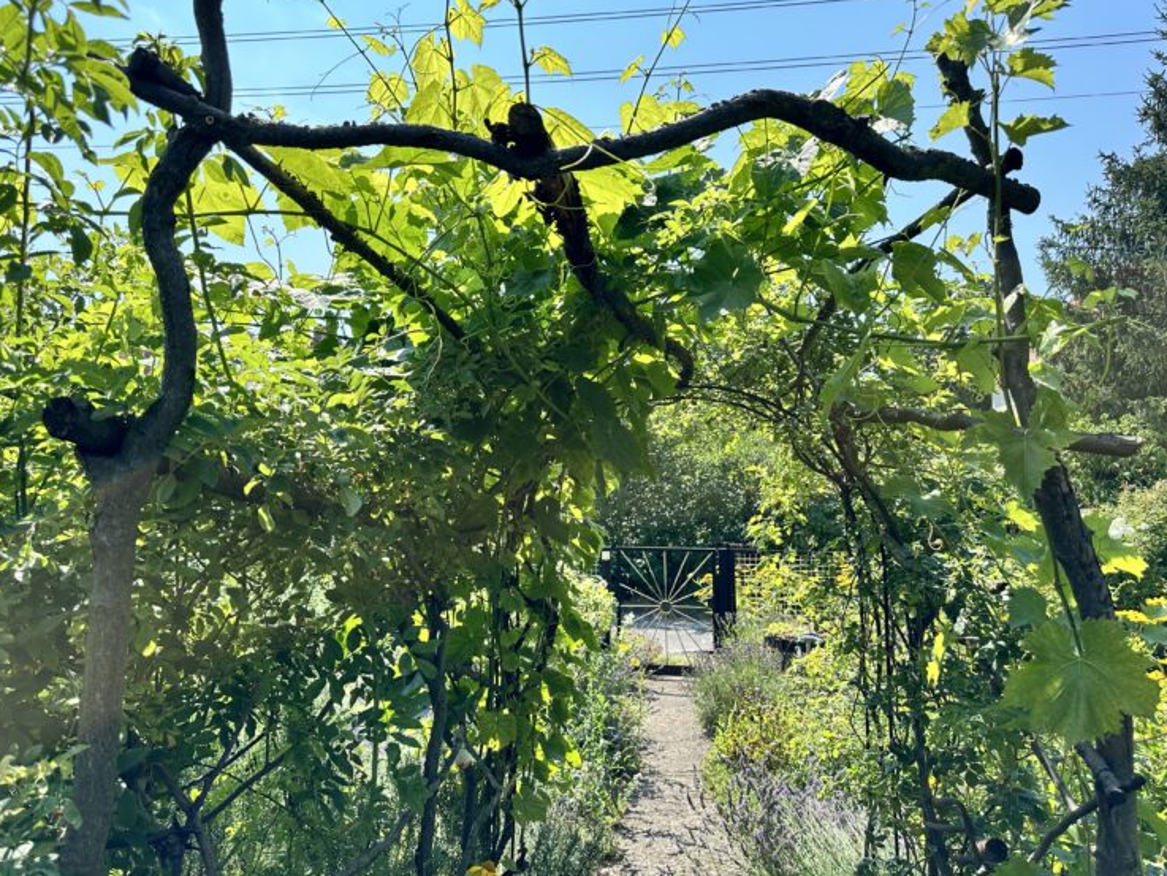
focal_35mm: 25
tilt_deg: +4.5
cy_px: 447
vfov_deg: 54.9
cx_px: 564
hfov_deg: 69.4
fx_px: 843
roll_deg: -0.8
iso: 80
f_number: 1.78
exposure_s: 1/1916
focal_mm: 6.86
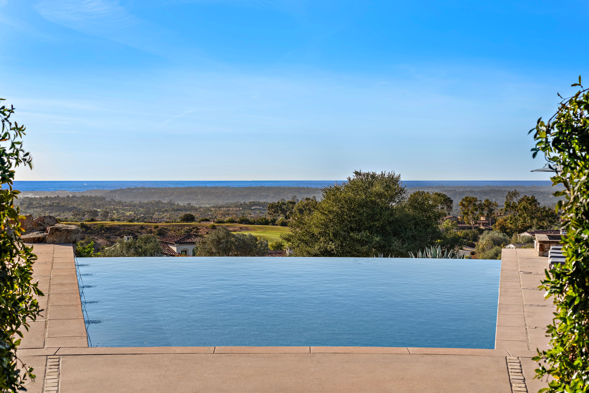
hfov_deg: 39.6
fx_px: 818
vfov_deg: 27.0
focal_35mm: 50
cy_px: 196
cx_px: 294
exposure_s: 1/100
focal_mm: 50
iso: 160
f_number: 7.1
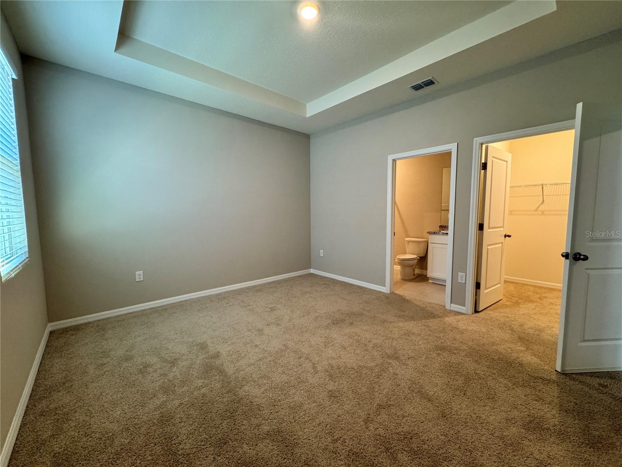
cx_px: 311
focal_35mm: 14
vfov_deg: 85.7
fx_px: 252
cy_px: 234
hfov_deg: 102.1
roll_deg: +0.0
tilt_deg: -4.8
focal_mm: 2.22
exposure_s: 1/60
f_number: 2.2
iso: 320
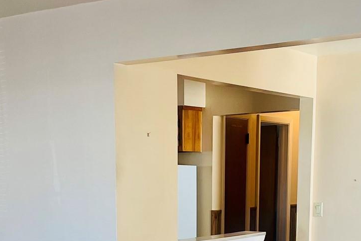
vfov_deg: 16.6
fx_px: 772
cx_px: 159
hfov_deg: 26.3
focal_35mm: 77
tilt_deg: -9.8
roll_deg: +0.8
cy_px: 320
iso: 80
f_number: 1.6
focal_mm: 5.1
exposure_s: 1/60
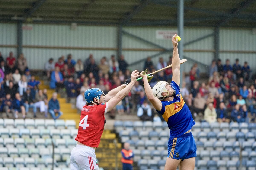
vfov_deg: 4.3
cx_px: 128
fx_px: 2261
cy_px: 85
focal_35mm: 318
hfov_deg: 6.5
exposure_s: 1/1250
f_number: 6.3
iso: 1000
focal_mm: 318
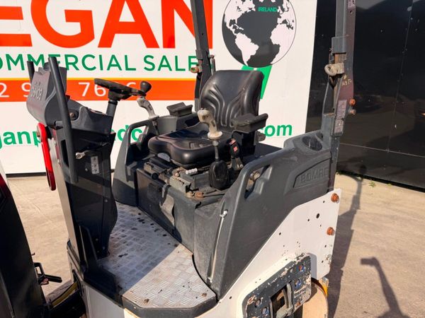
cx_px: 212
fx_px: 295
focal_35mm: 24
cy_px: 159
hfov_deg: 71.6
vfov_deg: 56.8
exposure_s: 1/6711
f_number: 1.78
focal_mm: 6.76
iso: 80
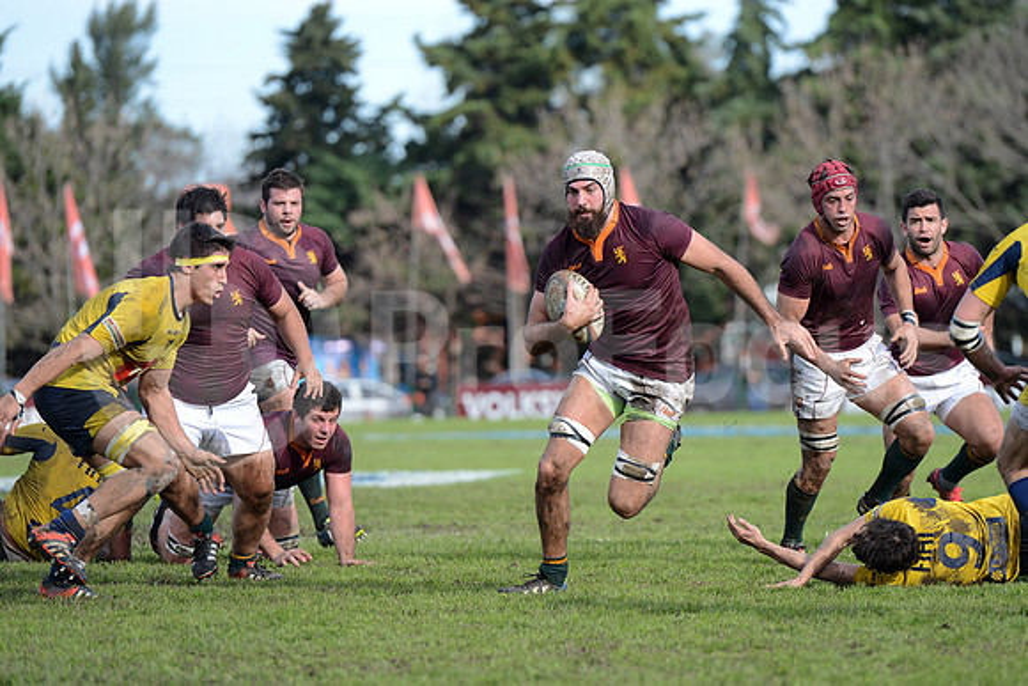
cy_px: 343
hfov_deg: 10.3
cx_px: 514
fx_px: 5712
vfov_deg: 6.9
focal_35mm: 200
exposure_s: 1/2000
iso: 500
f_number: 4
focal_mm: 200
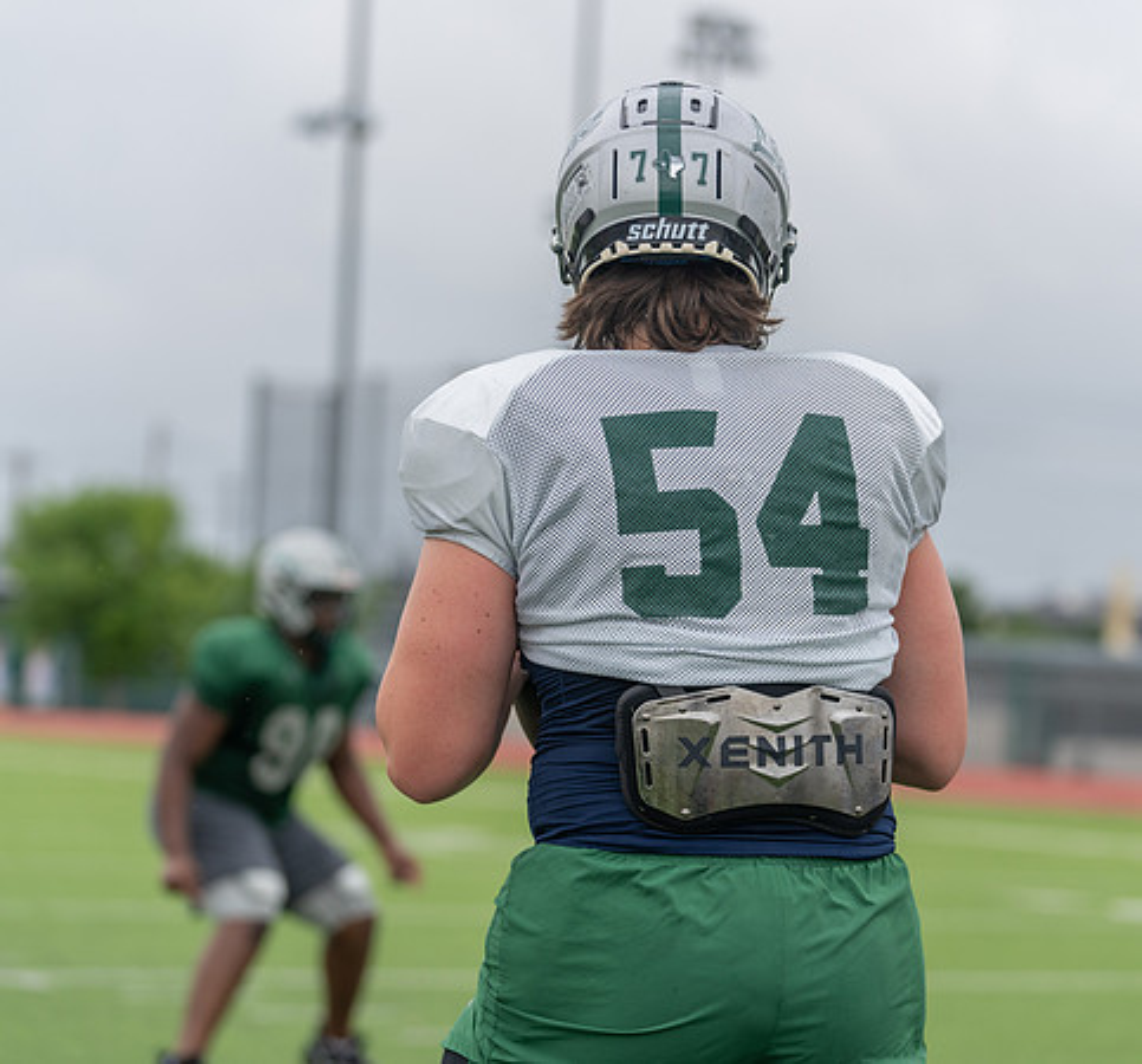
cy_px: 527
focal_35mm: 158
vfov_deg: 10.7
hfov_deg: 11.4
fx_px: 5699
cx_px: 652
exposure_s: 1/1250
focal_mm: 124
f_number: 3.5
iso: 250
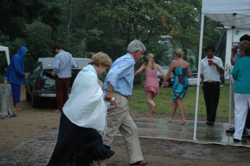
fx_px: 520
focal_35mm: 75
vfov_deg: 18.1
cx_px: 125
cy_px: 83
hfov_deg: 27.0
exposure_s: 1/60
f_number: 4.5
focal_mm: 50
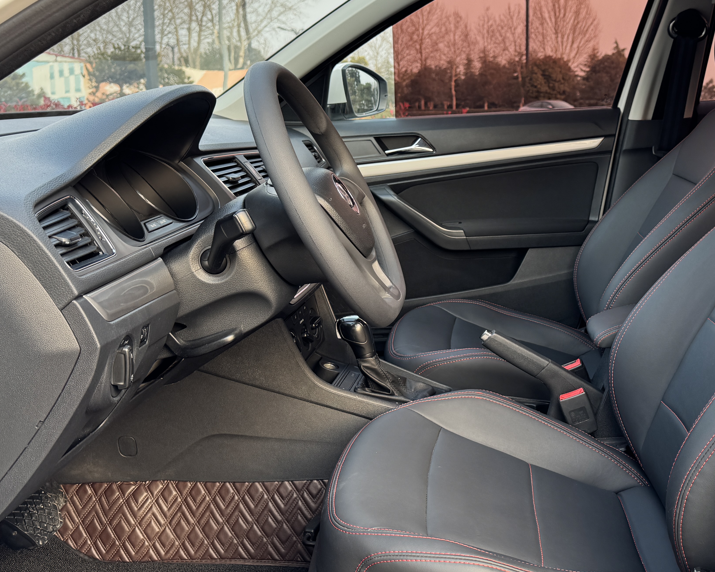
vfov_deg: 36.5
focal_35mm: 41
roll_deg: +0.1
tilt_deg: -11.9
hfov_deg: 43.9
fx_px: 868
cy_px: 282
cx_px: 498
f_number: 1.78
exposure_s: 1/144
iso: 64
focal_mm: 6.76
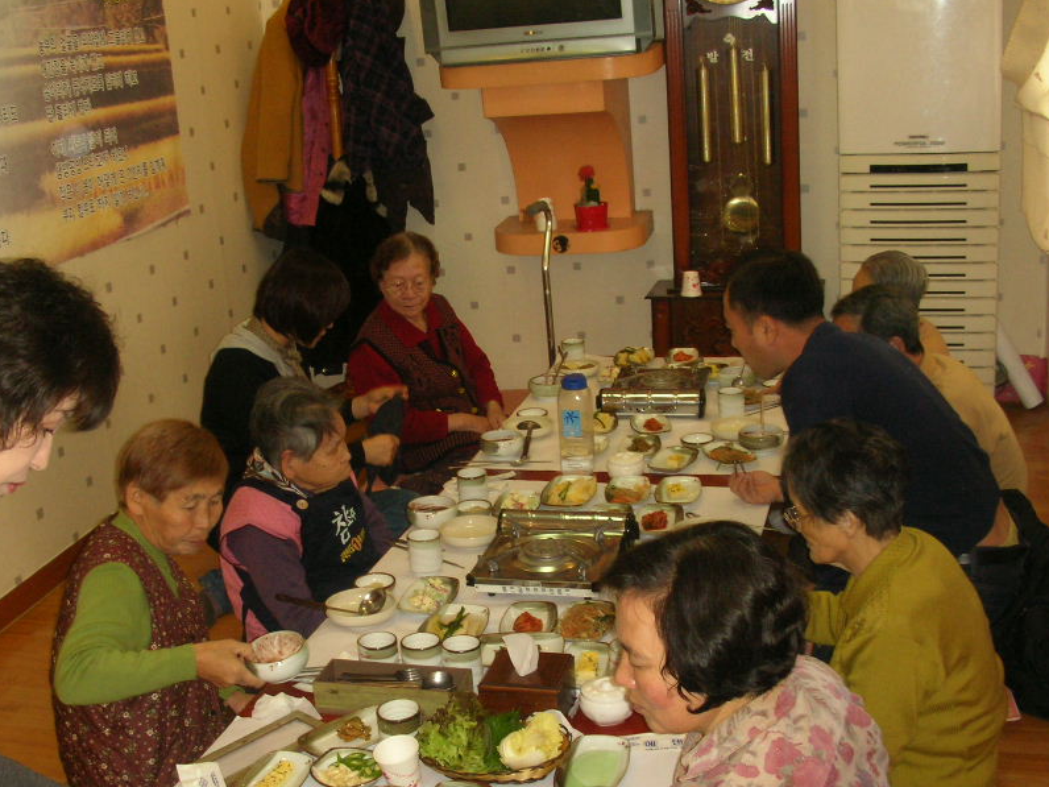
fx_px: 1364
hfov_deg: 41.9
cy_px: 471
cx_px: 435
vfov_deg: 32.1
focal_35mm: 45
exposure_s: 1/60.1
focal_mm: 5.8
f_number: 3
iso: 146
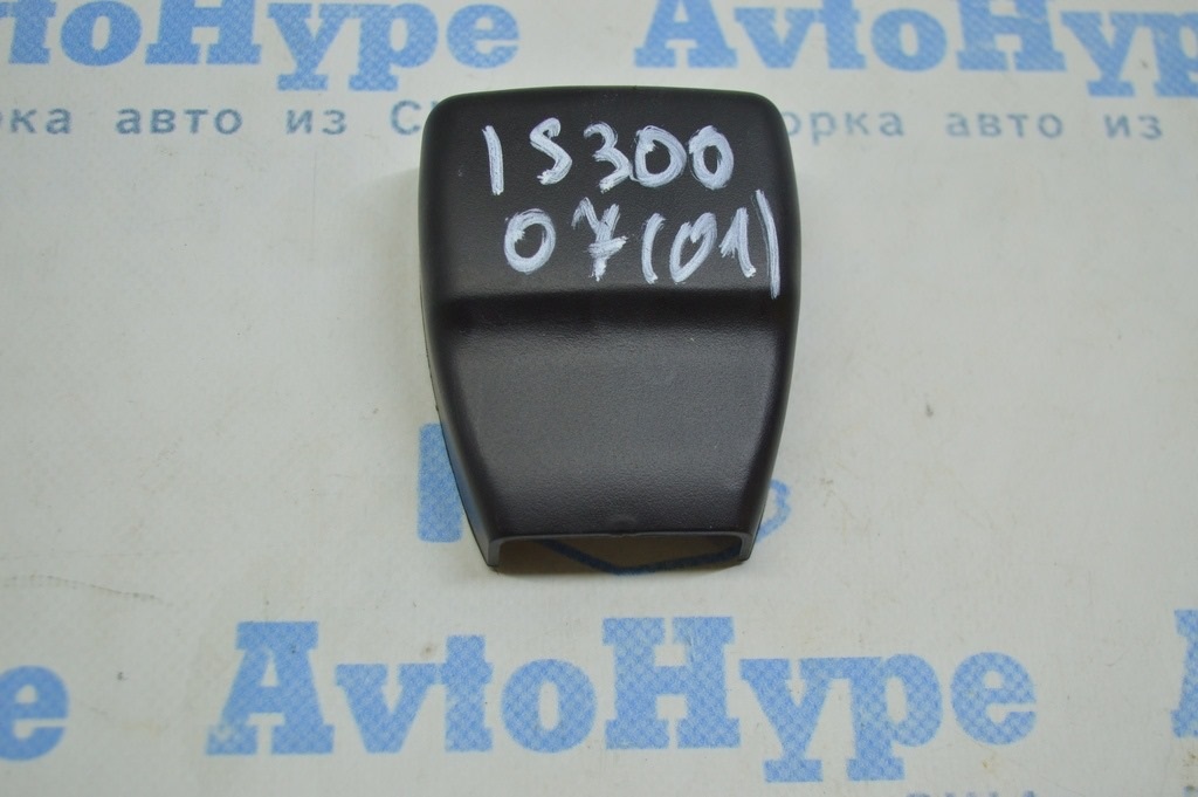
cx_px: 599
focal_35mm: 51
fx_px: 1696
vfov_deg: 26.4
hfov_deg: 38.9
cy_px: 398
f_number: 4.5
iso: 400
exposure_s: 1/80
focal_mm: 34
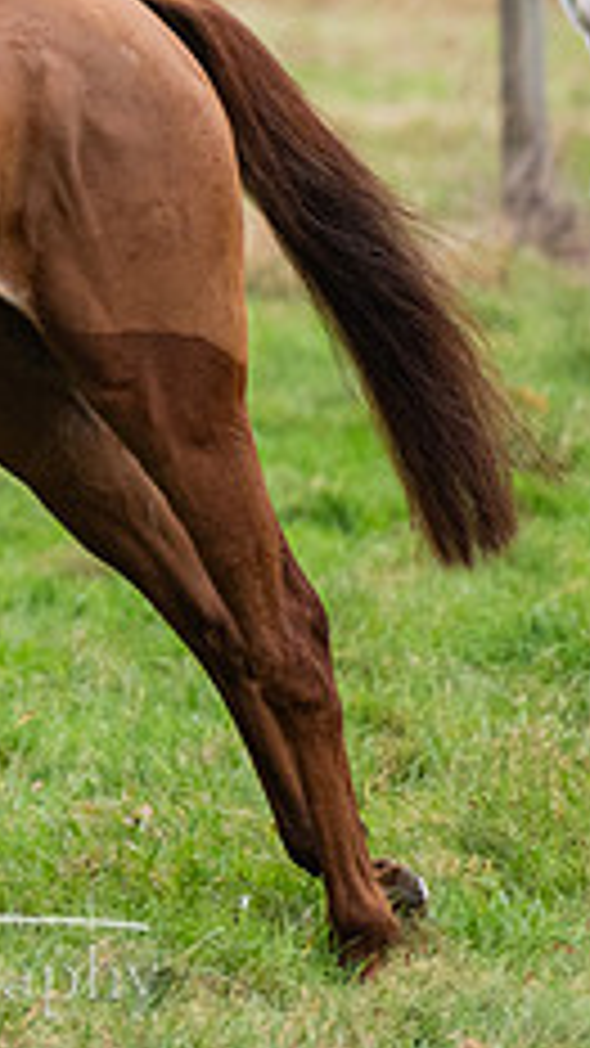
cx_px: -570
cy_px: 172
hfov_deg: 1.3
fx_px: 25346
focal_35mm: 911
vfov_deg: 2.4
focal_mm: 260
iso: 640
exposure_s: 1/1000
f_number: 4
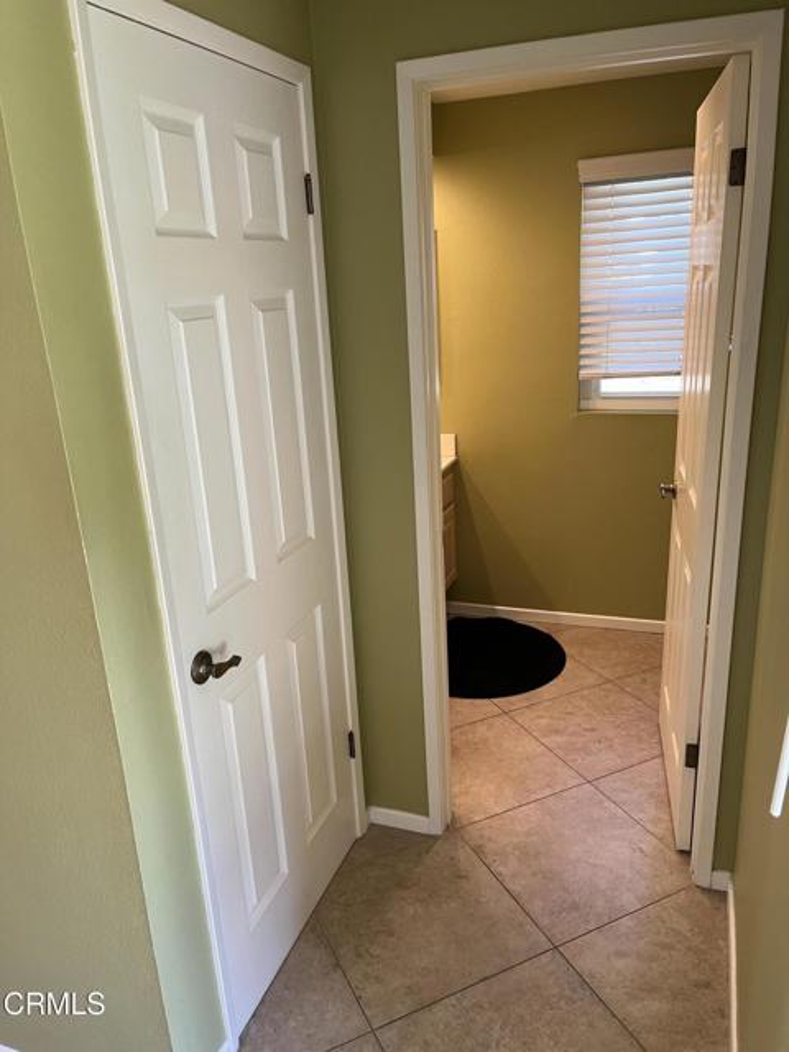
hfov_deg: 53.1
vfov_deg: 67.3
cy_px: 526
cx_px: 394
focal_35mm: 26
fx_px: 790
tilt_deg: -20.7
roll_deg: +1.5
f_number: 1.6
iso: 80
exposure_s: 1/60
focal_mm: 5.1
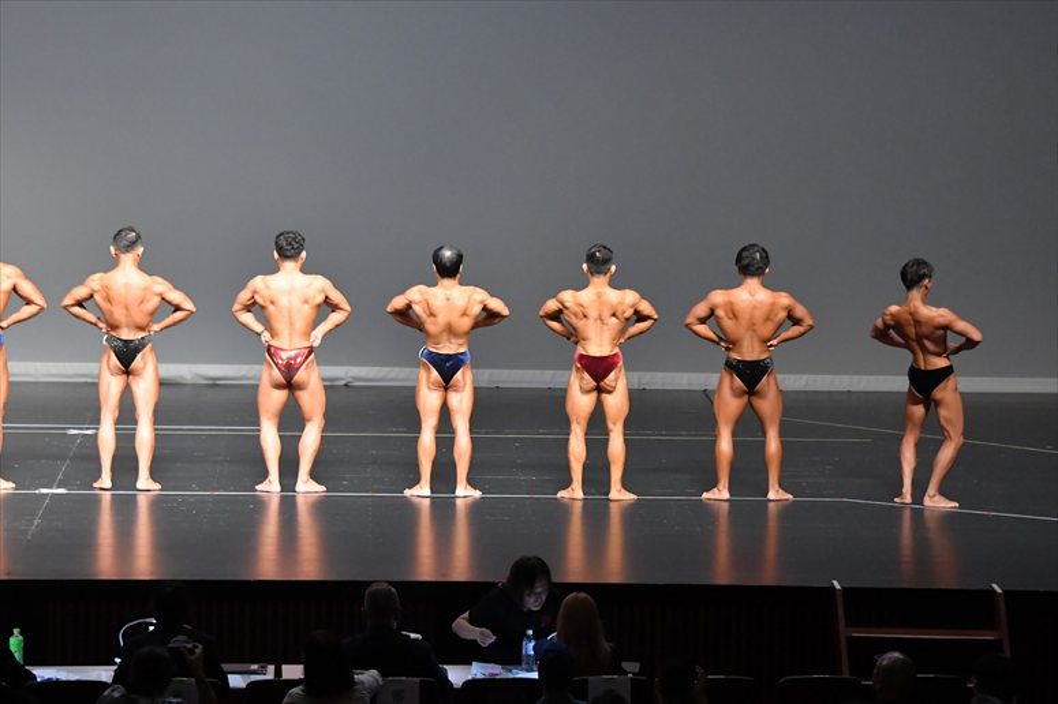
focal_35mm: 147
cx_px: 529
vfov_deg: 9.3
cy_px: 352
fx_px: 4318
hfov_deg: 14.0
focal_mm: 98
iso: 7200
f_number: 5.6
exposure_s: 1/400
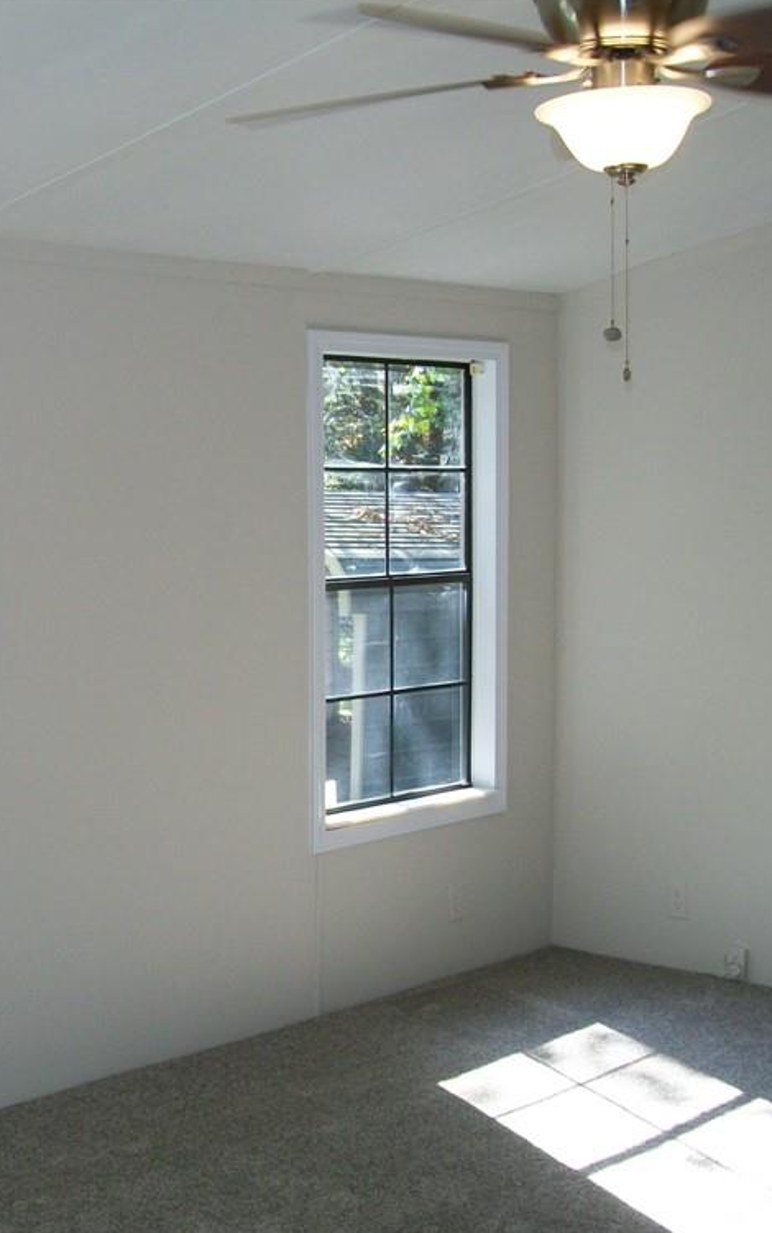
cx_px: 172
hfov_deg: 24.6
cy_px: 621
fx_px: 1749
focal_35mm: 52
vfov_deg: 38.9
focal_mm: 6
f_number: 2.7
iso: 64
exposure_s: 1/60
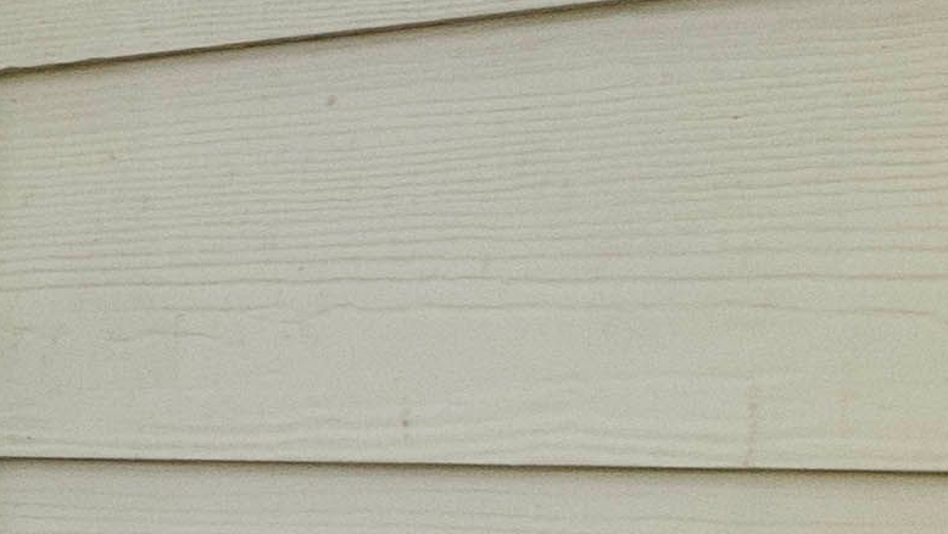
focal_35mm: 110
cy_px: 417
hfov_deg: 9.9
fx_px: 2766
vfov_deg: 11.0
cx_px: -2270
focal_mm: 10
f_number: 8
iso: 400
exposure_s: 1/20
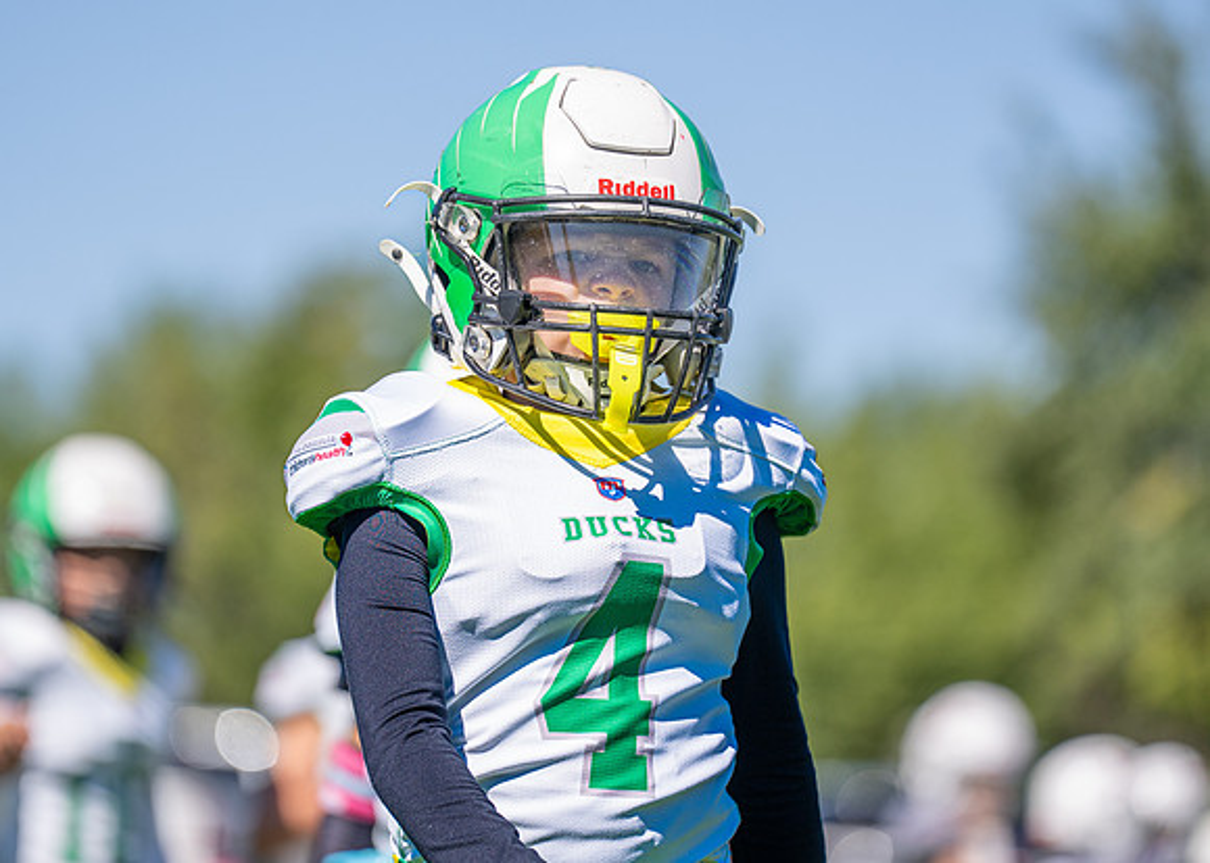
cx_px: 566
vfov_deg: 5.6
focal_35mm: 256
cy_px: 413
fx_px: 8779
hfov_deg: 7.9
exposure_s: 1/3200
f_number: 2.8
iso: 160
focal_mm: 200
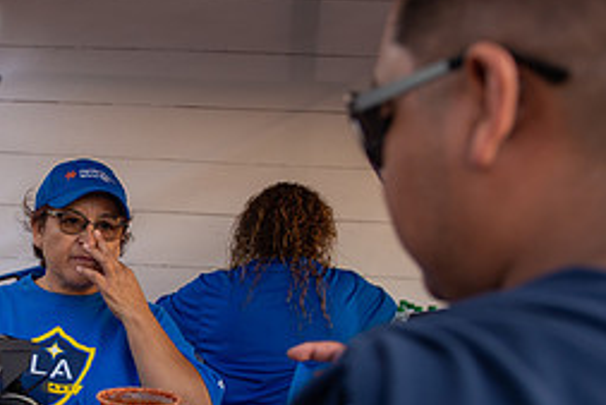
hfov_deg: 34.5
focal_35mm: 55
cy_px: 296
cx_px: 79
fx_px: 926
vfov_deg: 24.4
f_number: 2.8
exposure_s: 1/250
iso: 125
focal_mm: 24
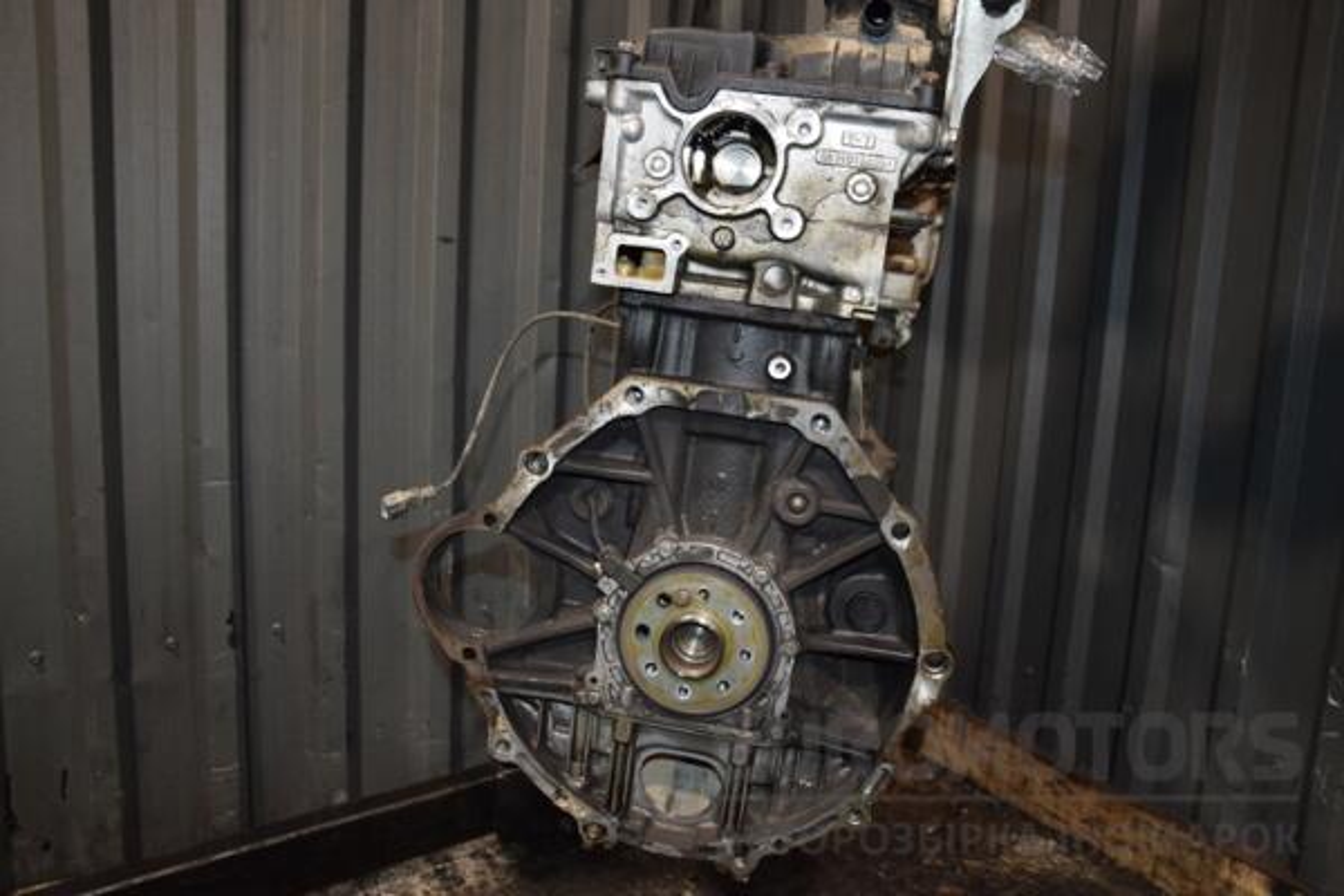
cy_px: 448
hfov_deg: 67.4
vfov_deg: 47.9
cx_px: 672
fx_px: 1008
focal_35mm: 27
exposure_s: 1/60
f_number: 5
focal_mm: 18
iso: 800
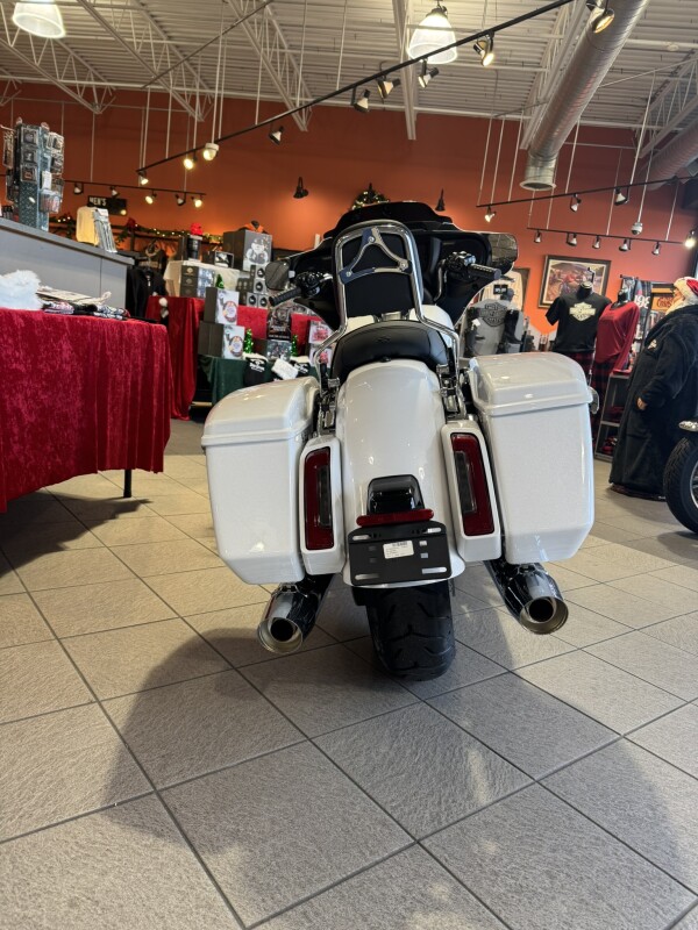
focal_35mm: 24
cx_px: 349
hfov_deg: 56.8
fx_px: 645
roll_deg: -6.2
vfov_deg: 71.6
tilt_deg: -10.5
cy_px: 465
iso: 125
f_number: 1.78
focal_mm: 6.76
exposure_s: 1/60
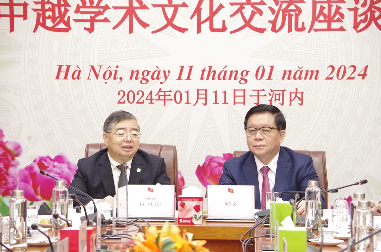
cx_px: 190
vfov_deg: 7.9
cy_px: 126
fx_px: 1816
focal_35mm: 172
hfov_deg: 12.0
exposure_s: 1/30
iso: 3200
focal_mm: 115
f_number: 7.1
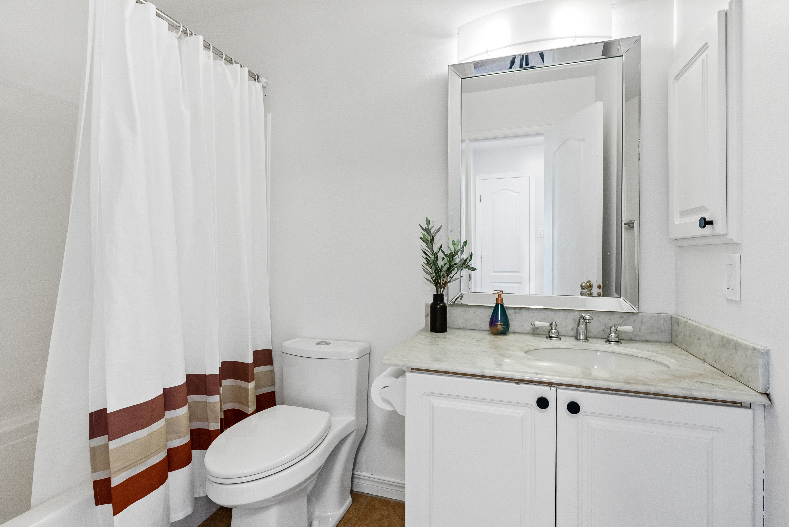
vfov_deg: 70.5
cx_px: 394
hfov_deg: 93.2
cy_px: 264
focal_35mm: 17
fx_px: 373
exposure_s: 1/4
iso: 1250
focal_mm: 17
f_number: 9
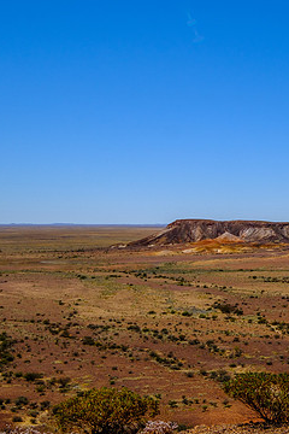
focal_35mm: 58
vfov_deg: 34.5
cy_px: 202
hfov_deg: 22.7
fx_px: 698
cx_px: 265
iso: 200
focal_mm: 24
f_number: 8
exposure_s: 1/1600
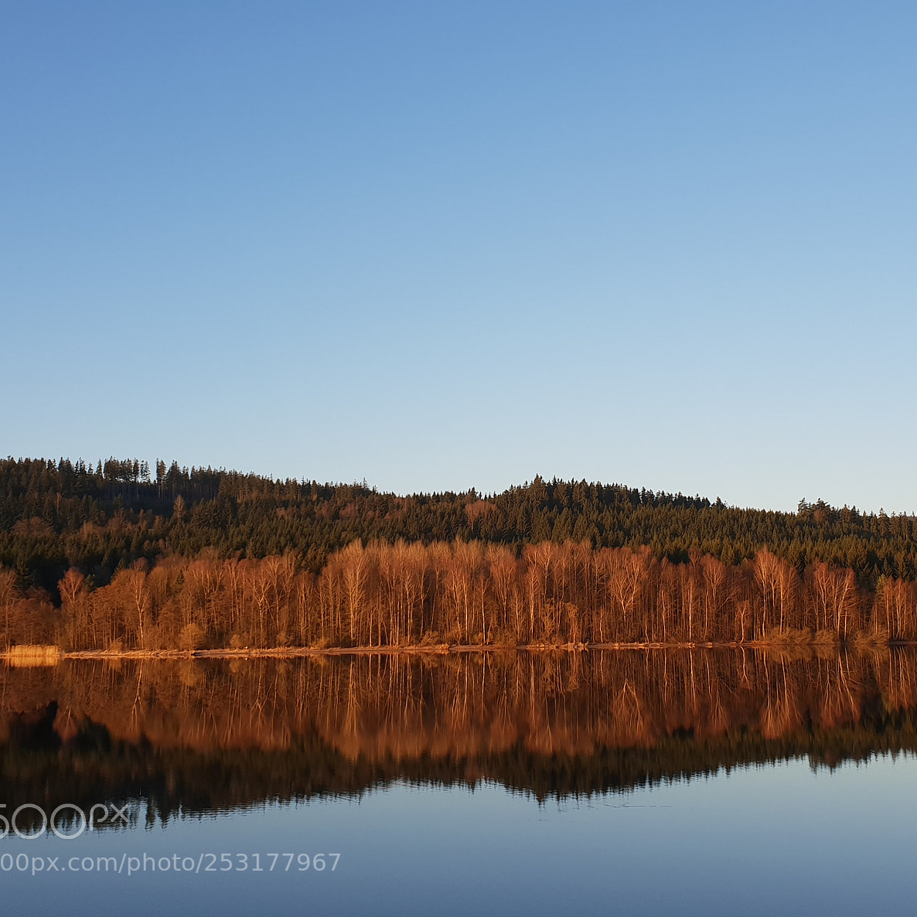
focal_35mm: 31
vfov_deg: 52.5
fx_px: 929
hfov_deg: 52.1
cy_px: 459
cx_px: 555
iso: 50
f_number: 2.4
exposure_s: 1/338
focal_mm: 4.3
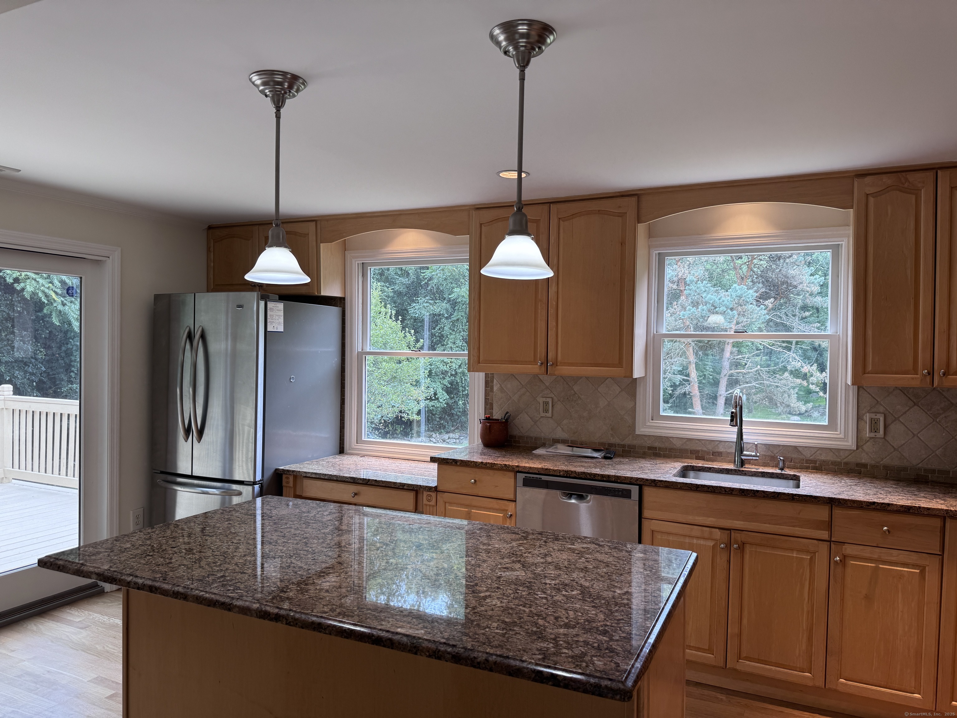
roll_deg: -1.4
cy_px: 359
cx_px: 478
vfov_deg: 56.8
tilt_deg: -2.4
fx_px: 664
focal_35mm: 24
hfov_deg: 71.6
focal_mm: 6.76
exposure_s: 1/120
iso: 64
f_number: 1.78
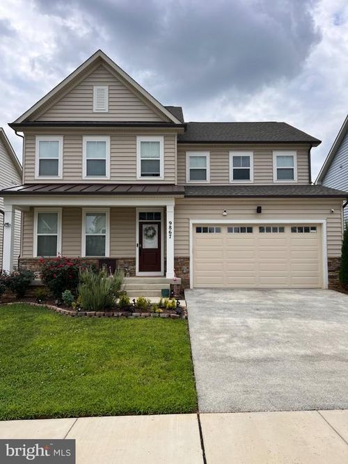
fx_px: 349
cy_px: 232
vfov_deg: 67.3
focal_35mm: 26
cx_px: 174
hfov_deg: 53.0
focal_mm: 5.7
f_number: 1.5
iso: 50
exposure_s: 1/4630
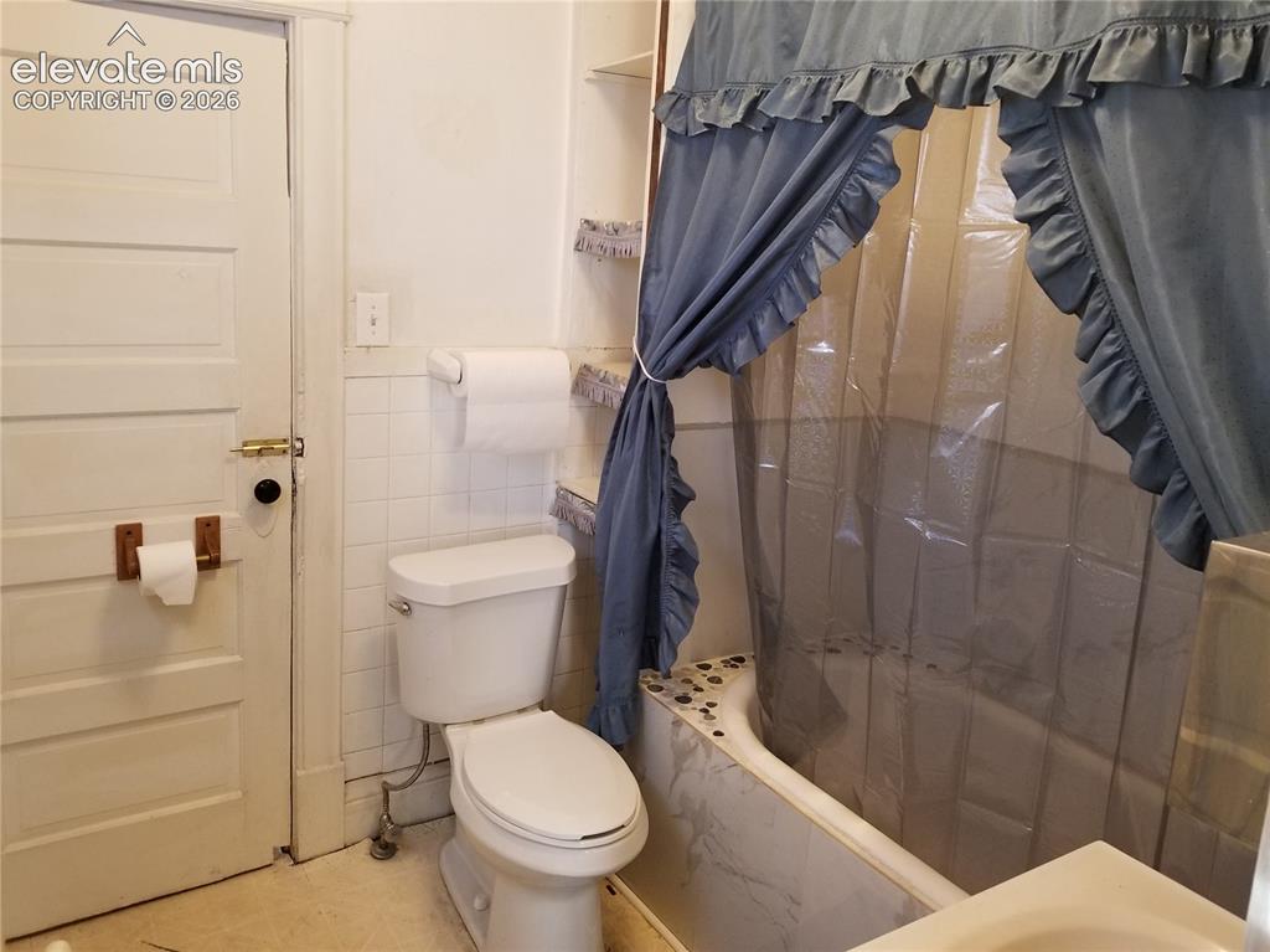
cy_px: 476
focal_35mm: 26
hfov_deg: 67.3
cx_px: 635
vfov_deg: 53.0
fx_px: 953
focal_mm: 4.25
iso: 200
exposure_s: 1/30
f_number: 1.7
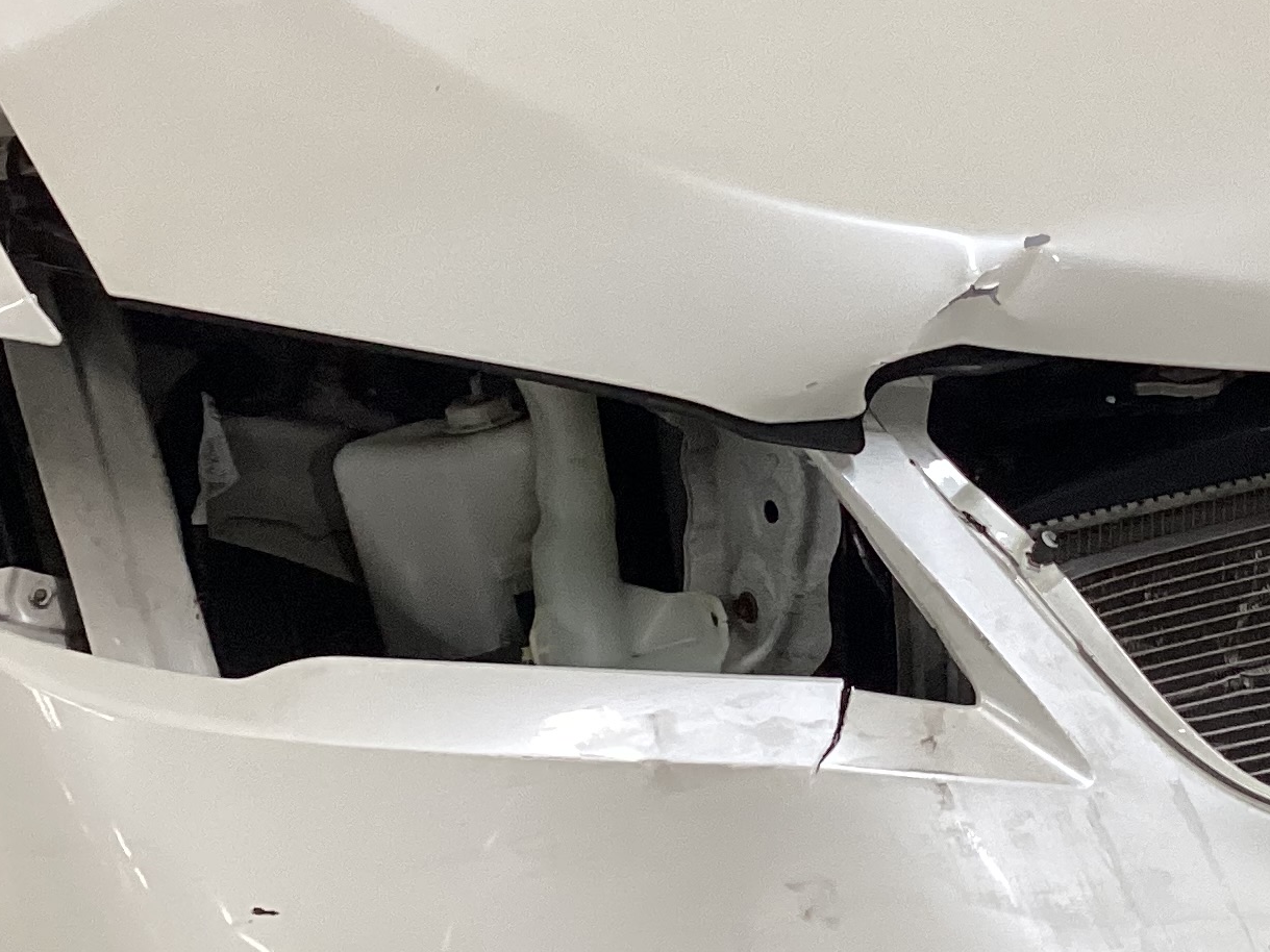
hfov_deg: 23.3
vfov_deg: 17.8
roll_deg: +1.2
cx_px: 941
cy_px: 528
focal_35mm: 83
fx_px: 3045
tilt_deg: -26.9
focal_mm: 3.3
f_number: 2.4
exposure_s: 1/60
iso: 160
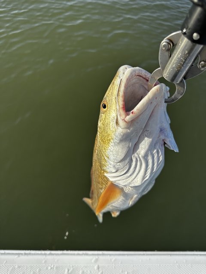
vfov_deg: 71.6
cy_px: 137
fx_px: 190
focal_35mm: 24
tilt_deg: -55.4
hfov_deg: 56.8
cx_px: 103
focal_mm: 6.86
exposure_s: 1/2525
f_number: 1.78
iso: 80
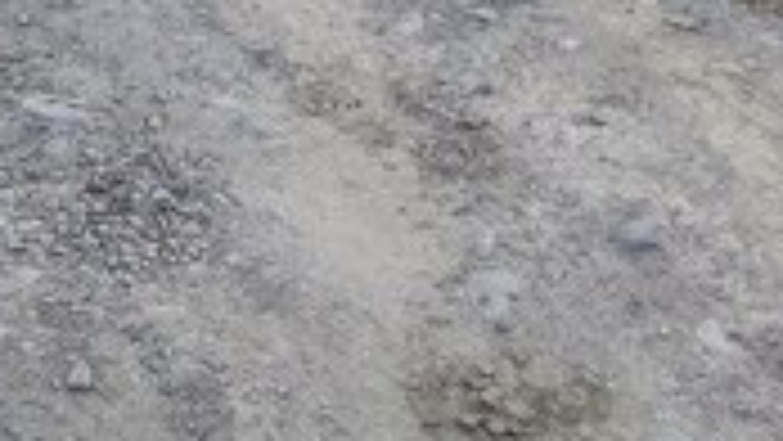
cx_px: 414
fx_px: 1994
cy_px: -576
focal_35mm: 96
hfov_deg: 22.2
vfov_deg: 10.9
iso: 40
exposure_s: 1/311
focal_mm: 3.3
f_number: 2.2
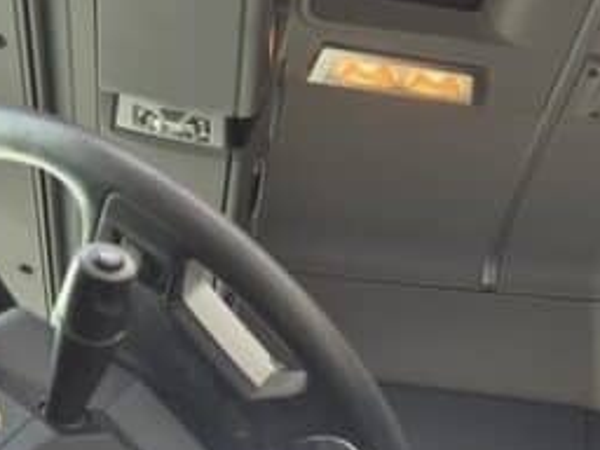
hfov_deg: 26.6
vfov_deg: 20.2
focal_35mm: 69
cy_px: 518
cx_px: 607
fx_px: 1196
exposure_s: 1/180
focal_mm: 5.4
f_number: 1.8
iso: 40
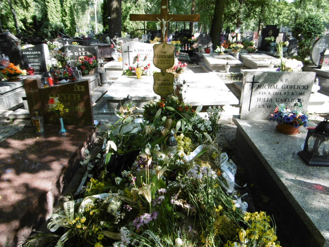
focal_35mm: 24
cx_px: 164
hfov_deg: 71.6
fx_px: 228
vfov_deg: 56.8
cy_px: 124
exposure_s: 1/125
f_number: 3.1
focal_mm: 4.3
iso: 100
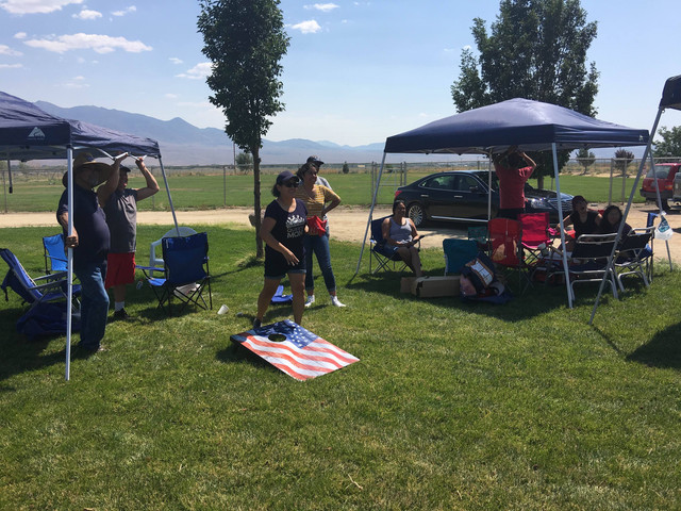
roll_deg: +0.8
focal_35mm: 29
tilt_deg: -8.6
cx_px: 340
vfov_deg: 48.2
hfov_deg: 61.7
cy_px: 256
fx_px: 571
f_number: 2.2
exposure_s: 1/2404
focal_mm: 4.15
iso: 25
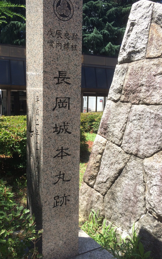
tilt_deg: -6.8
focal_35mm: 34
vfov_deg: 56.7
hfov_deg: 37.1
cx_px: 63
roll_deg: -0.6
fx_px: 240
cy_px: 124
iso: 32
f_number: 2.2
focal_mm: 4.15
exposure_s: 1/892
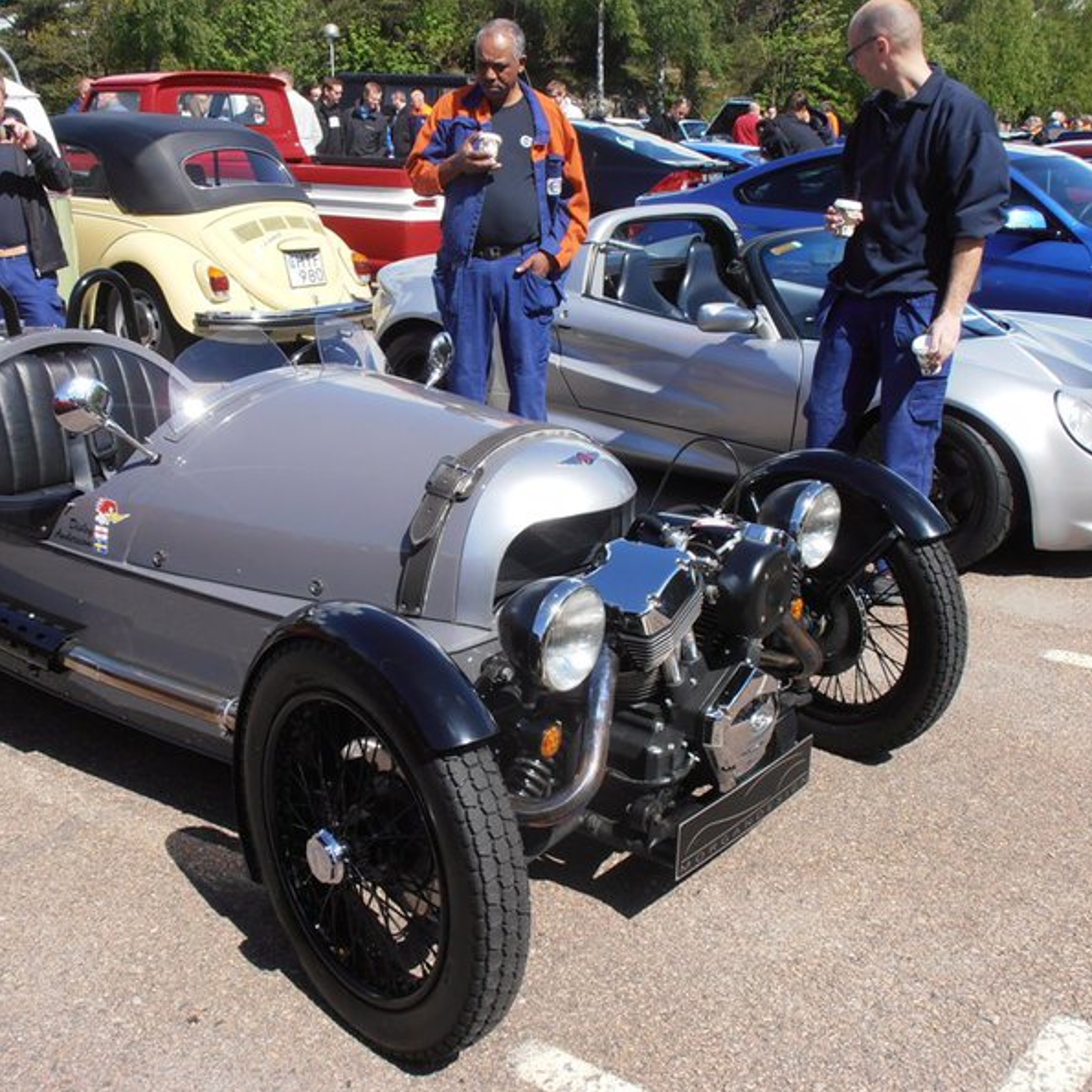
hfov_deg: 38.3
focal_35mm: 44
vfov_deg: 38.3
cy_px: 547
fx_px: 1570
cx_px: 468
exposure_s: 1/125
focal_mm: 6.61
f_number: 9.9
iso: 80
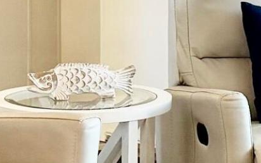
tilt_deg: -4.7
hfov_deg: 11.6
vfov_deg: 7.3
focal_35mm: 178
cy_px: -30
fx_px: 1265
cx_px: 281
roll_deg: +0.6
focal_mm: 6.76
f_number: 1.78
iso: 250
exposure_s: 1/120
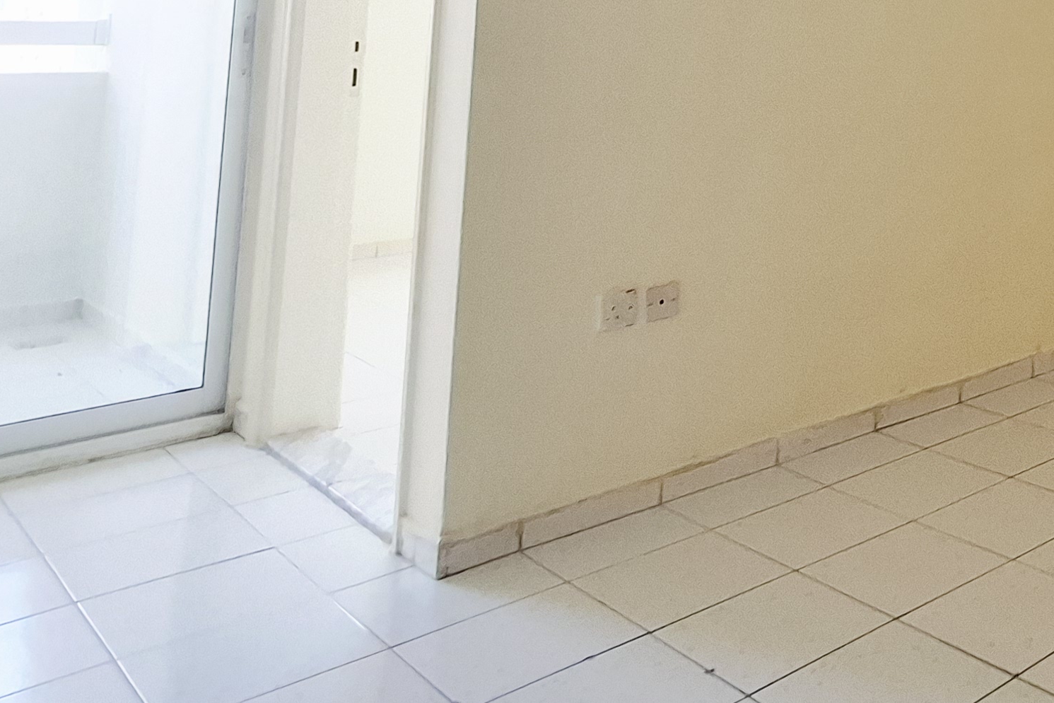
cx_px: 1163
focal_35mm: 37
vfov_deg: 31.7
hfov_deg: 41.3
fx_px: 1083
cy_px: -76
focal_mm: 1.74
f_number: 2.2
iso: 160
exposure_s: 1/25
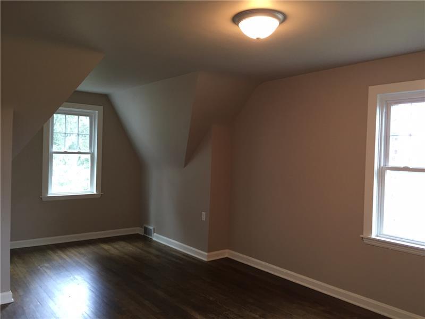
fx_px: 356
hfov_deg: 61.7
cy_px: 160
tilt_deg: +0.1
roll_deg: -1.8
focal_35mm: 29
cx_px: 212
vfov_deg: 48.2
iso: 100
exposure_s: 1/30
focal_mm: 4.15
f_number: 2.2
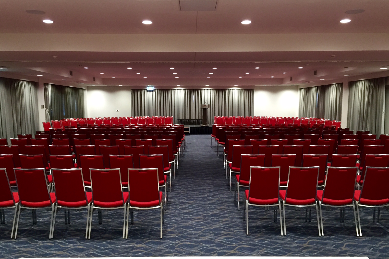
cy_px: 142
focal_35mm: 31
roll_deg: -1.1
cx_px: 192
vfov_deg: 42.3
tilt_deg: -5.1
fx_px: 335
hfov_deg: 60.3
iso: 160
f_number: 2.2
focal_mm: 4.15
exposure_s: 1/33
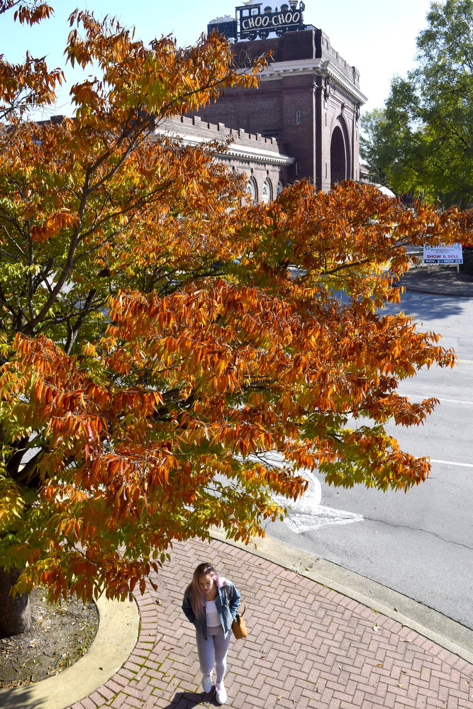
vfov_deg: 67.4
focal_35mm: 27
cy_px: 354
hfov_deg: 47.9
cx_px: 236
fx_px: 532
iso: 200
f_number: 7.1
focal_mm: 18
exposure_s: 1/500
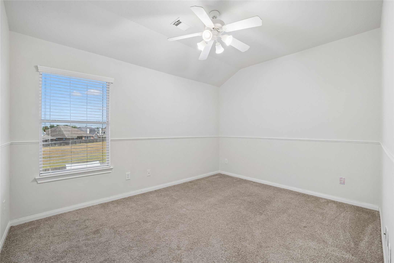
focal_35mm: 15
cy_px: 132
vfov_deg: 77.3
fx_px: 164
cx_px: 197
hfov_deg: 100.4
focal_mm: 15
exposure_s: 1/6
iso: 640
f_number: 10
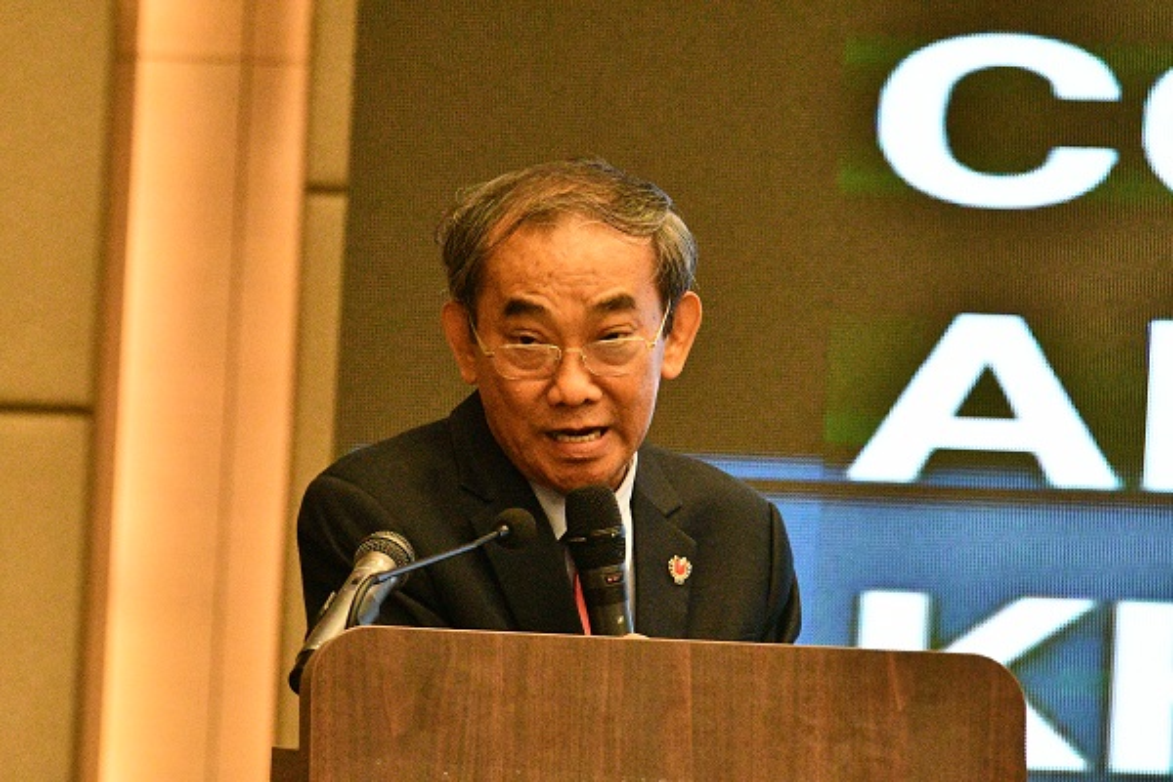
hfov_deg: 4.4
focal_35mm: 465
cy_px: 391
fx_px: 15150
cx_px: 586
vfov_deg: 3.0
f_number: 5.3
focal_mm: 310
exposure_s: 1/640
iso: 12800
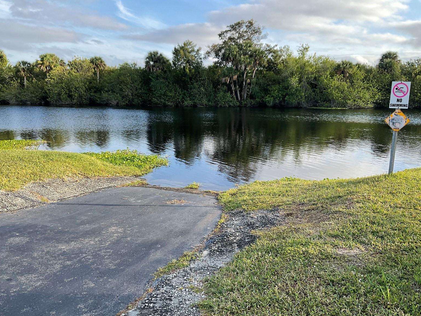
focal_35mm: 30
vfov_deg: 46.8
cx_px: 210
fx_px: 365
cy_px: 162
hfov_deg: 60.0
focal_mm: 3
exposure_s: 1/504
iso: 16
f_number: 1.8
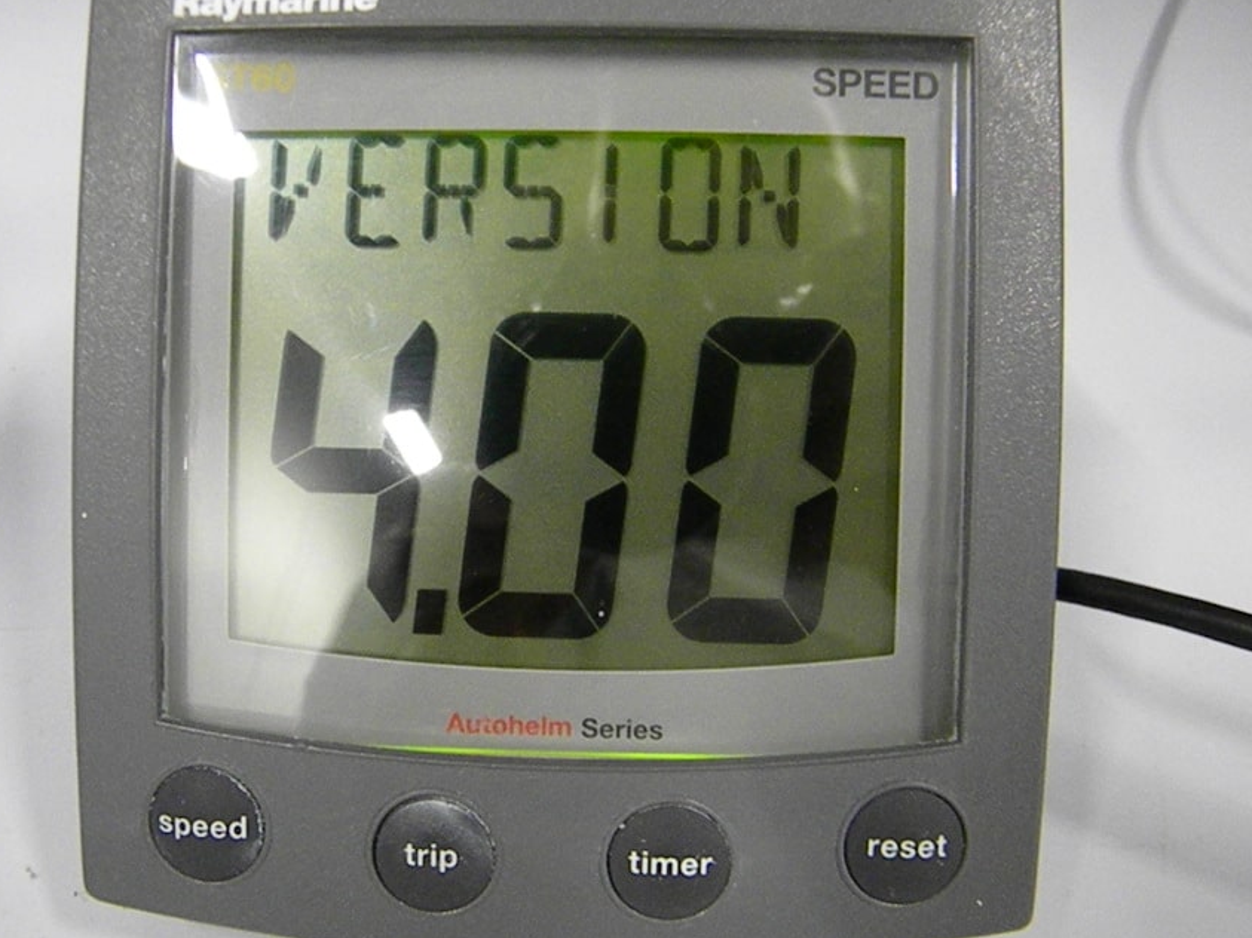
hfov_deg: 53.9
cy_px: 481
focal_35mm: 34
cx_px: 599
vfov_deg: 41.8
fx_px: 1230
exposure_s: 1/65.6
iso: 1161
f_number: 3.5
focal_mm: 5
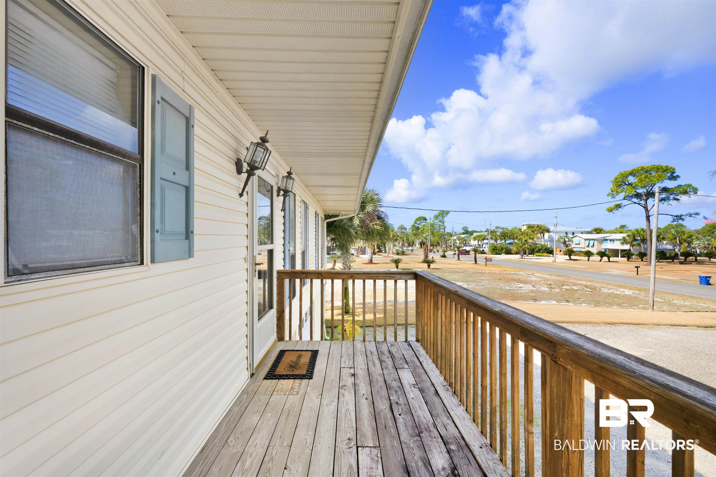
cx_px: 358
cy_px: 238
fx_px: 308
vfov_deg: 75.5
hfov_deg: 98.5
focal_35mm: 16
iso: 400
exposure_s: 1/320
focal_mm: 15.5
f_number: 11
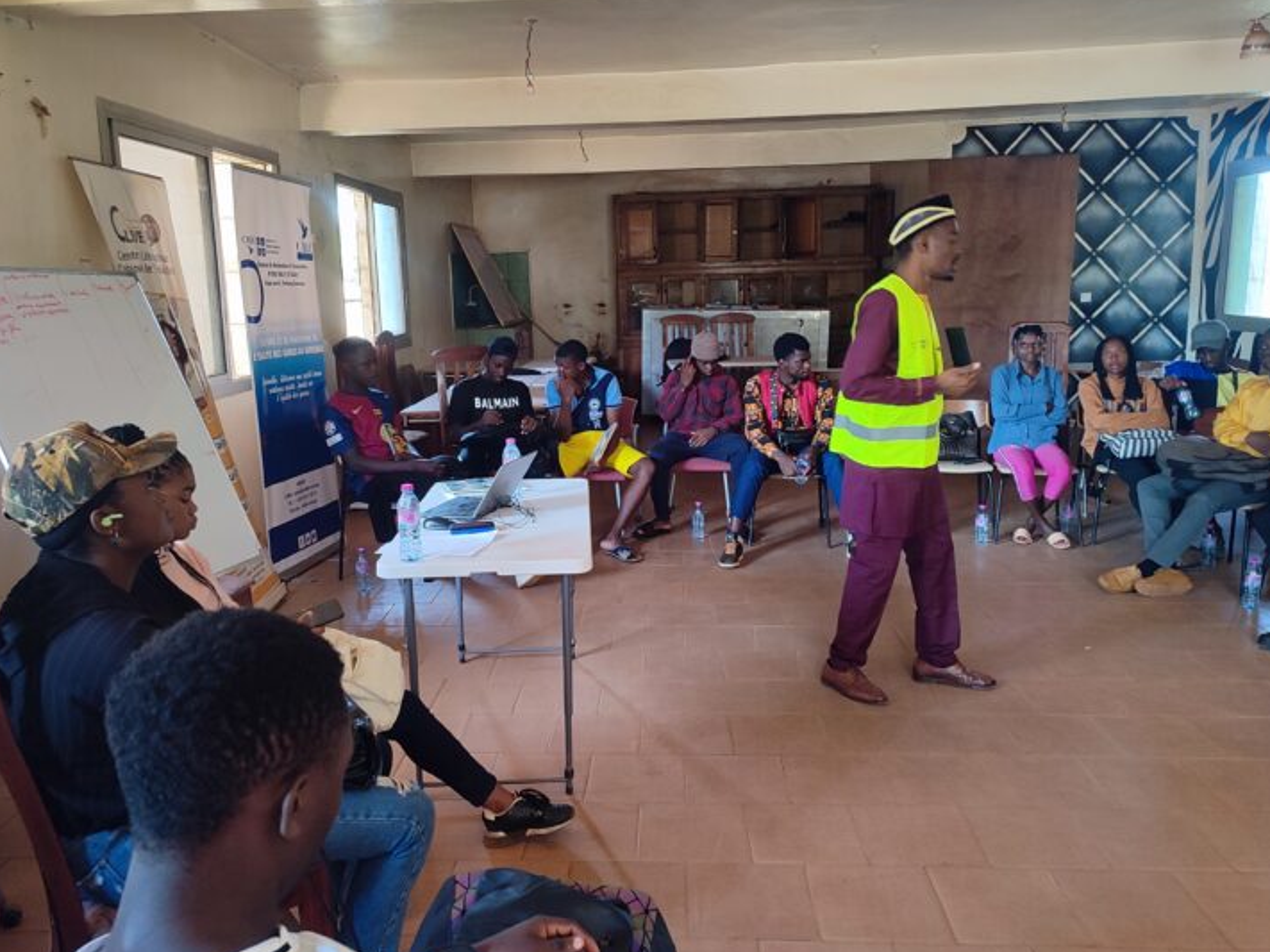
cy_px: 461
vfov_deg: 51.3
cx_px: 611
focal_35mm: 27
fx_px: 990
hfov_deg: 65.3
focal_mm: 6.04
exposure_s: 1/33
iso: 273
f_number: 1.9
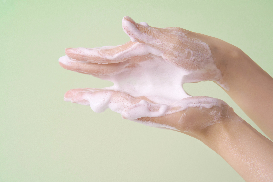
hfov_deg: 20.4
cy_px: 91
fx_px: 758
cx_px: 136
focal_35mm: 100
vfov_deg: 13.7
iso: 400
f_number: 11
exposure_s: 1/125
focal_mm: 100
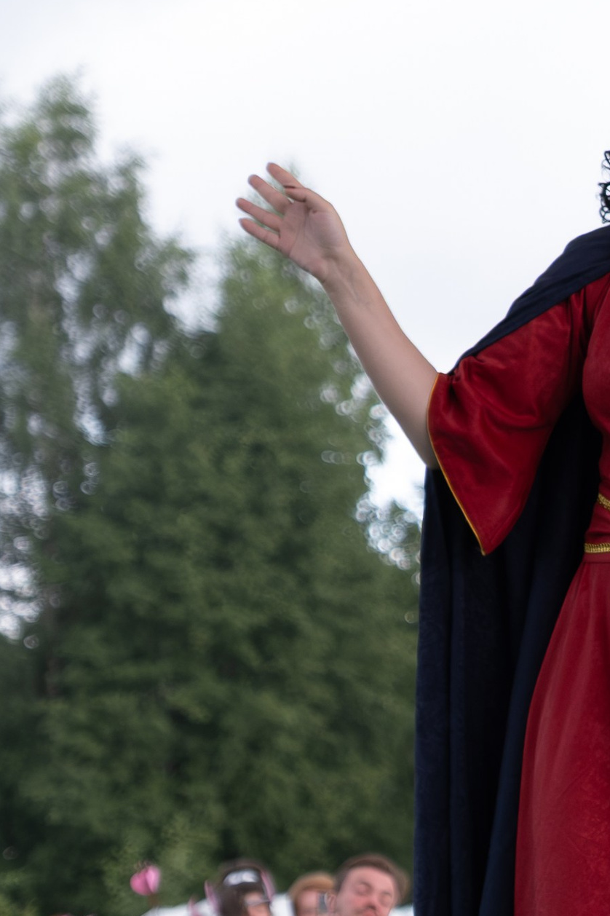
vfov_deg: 9.0
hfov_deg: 6.0
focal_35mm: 229
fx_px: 5823
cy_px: 483
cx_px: 745
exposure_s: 1/800
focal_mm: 50
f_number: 3.6
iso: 800
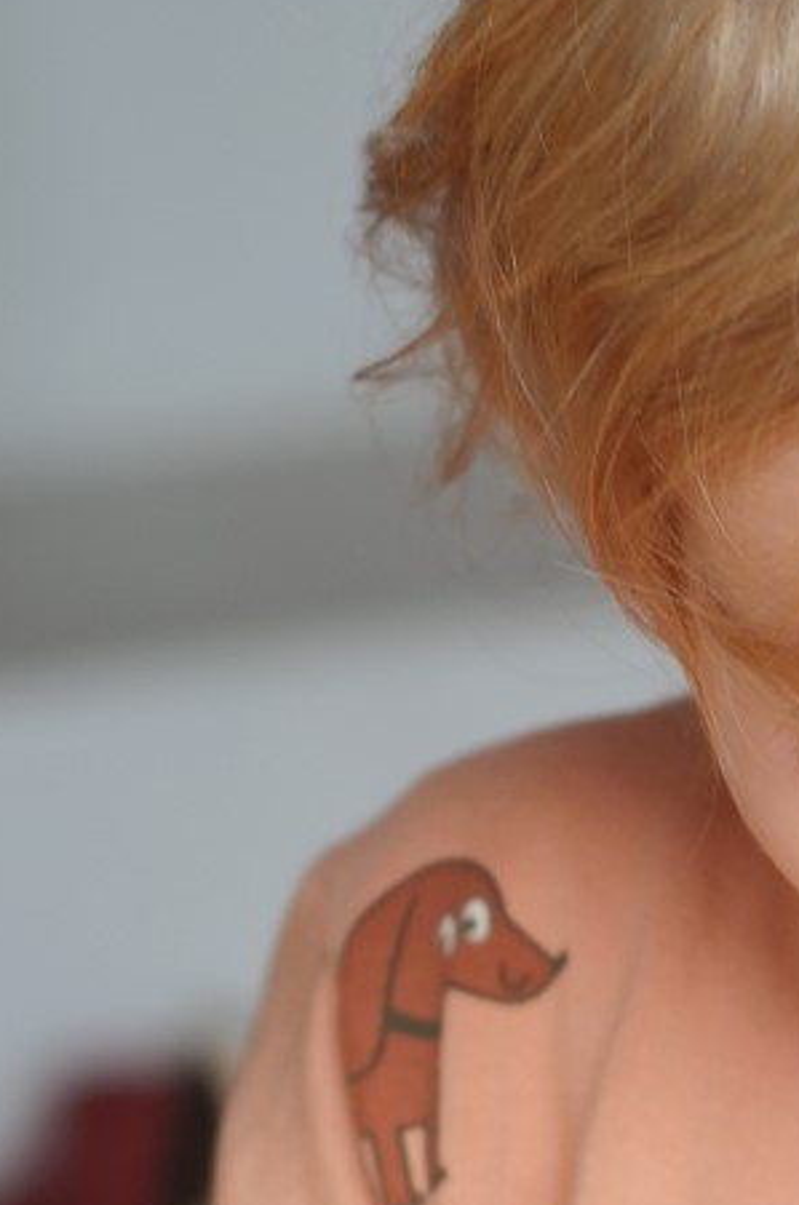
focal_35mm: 271
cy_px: 1757
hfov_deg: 5.0
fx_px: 9056
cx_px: 826
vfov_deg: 7.5
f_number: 3.2
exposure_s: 1/100
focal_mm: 50
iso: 100
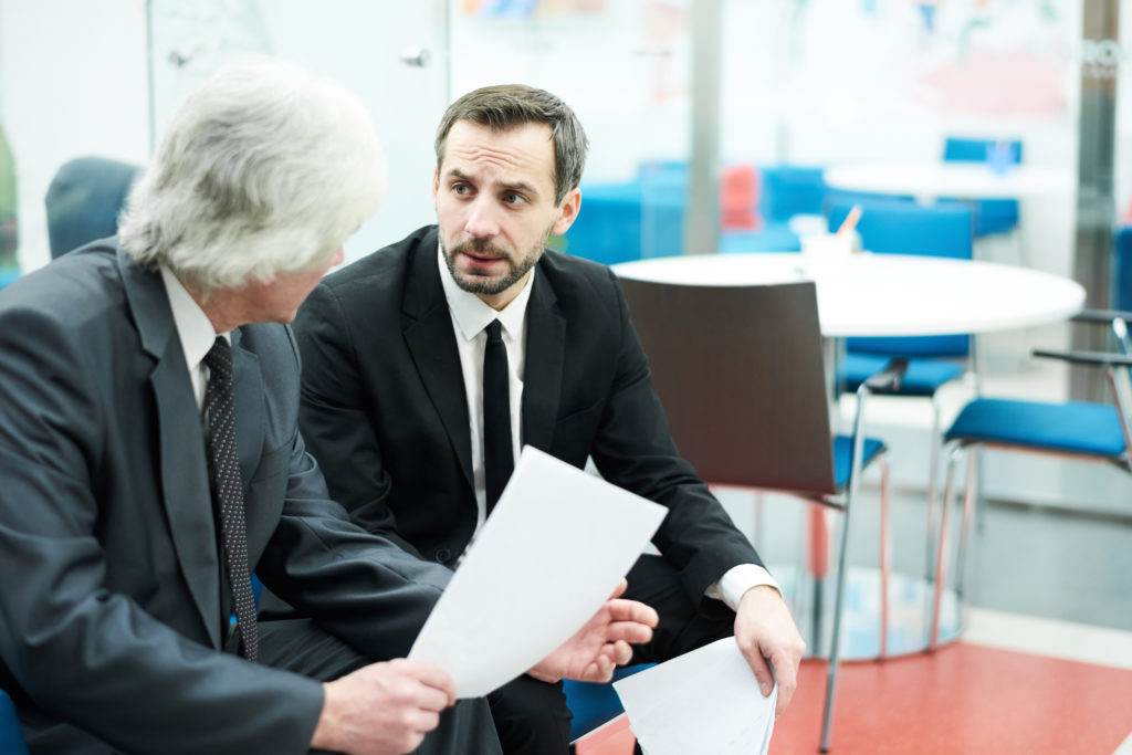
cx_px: 566
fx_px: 1824
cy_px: 378
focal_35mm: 58
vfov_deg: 23.4
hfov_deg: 34.5
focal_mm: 58
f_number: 1.8
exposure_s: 1/125
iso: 800
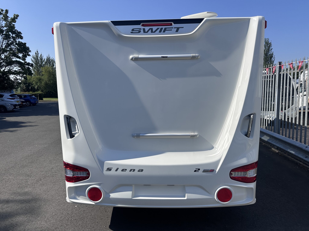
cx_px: 154
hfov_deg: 71.6
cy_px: 116
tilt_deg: -2.9
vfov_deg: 56.8
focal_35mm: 24
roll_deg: +1.4
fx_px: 214
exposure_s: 1/6623
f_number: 1.78
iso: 80
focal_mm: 6.86
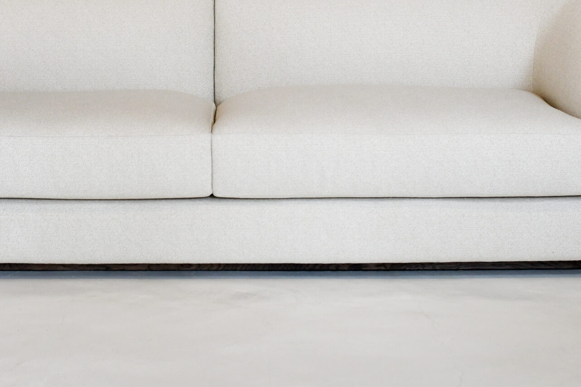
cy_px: 111
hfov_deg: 19.6
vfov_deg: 13.1
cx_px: 239
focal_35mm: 104
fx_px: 1678
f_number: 5
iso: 1000
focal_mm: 35
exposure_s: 1/125
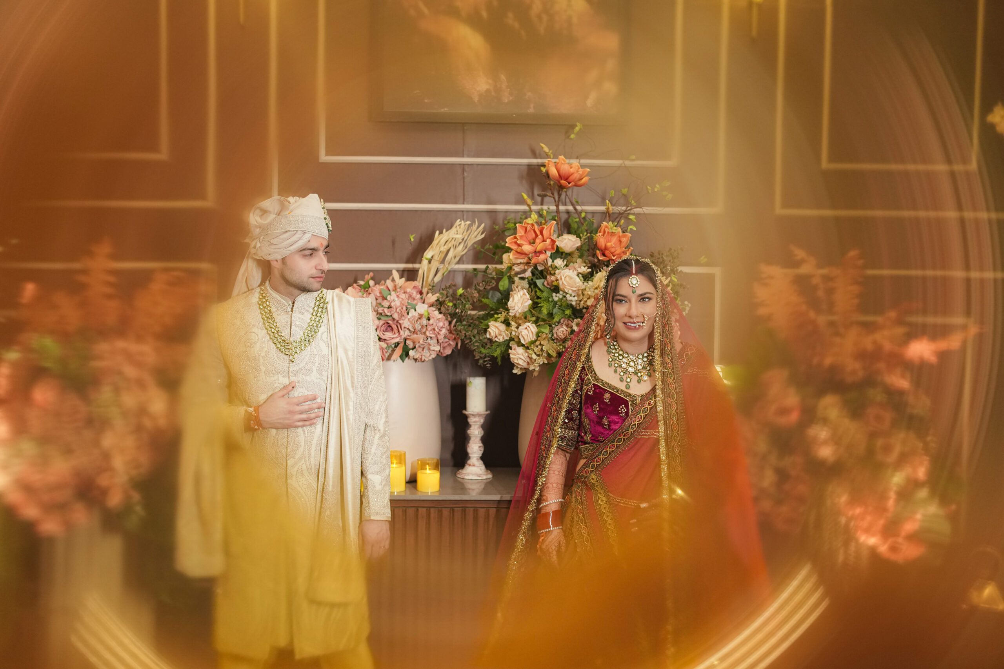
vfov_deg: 37.9
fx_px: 976
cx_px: 502
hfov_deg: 54.4
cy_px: 334
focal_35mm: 35
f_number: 2
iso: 1250
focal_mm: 35
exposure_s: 1/250
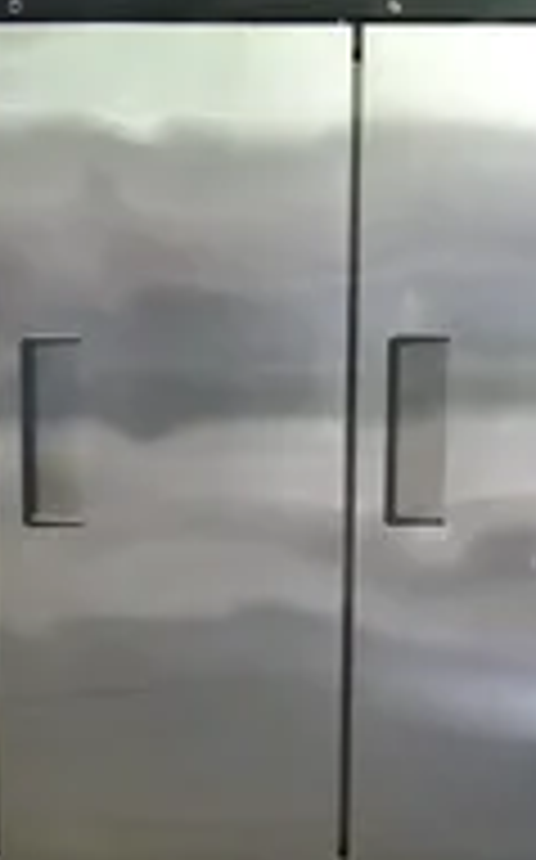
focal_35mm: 64
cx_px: 173
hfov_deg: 20.2
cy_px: 468
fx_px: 1499
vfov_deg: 32.0
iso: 6400
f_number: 3.5
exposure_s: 1/320
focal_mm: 11.29
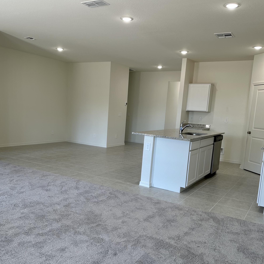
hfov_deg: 51.1
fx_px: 276
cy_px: 147
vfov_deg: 51.0
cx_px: 123
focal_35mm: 32
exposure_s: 1/120
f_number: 1.78
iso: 80
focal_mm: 6.86
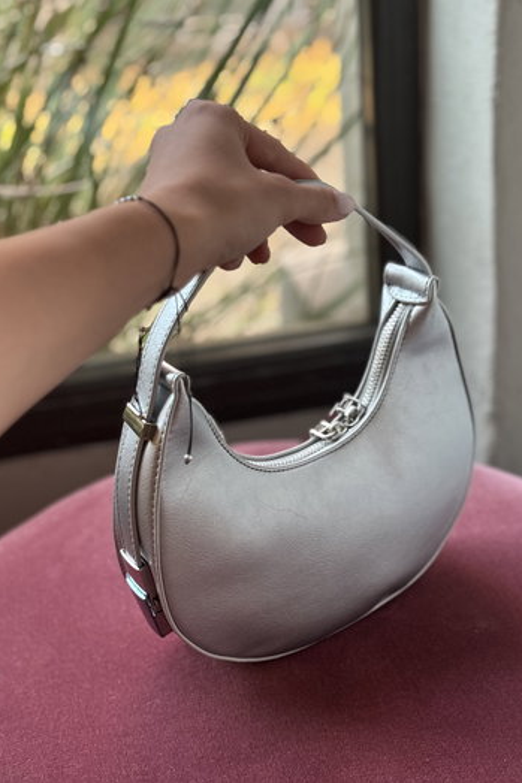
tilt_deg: -27.0
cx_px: 286
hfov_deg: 24.6
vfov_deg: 36.3
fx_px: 1197
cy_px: 386
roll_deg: +3.7
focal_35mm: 55
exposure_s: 1/60
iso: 125
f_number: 1.6
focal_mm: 5.96
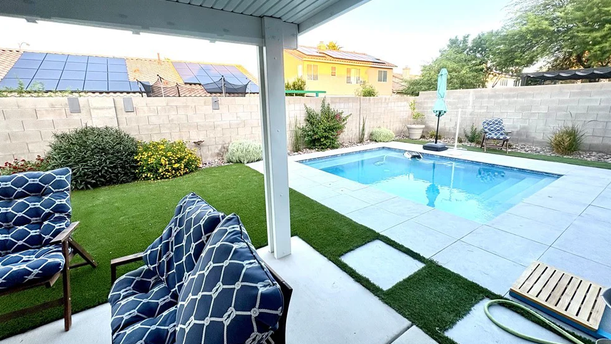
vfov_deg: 67.0
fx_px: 259
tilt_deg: -12.0
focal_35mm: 16
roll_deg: +1.4
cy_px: 160
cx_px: 309
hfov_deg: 99.4
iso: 80
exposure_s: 1/139
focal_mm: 2.22
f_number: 2.2
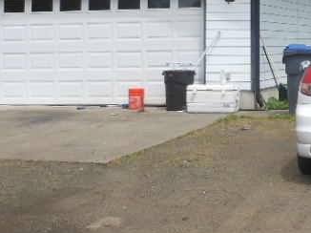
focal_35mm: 88
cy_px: 14
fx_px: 790
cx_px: 320
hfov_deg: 21.4
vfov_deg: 16.5
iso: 80
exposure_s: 1/800
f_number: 3.7
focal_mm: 5
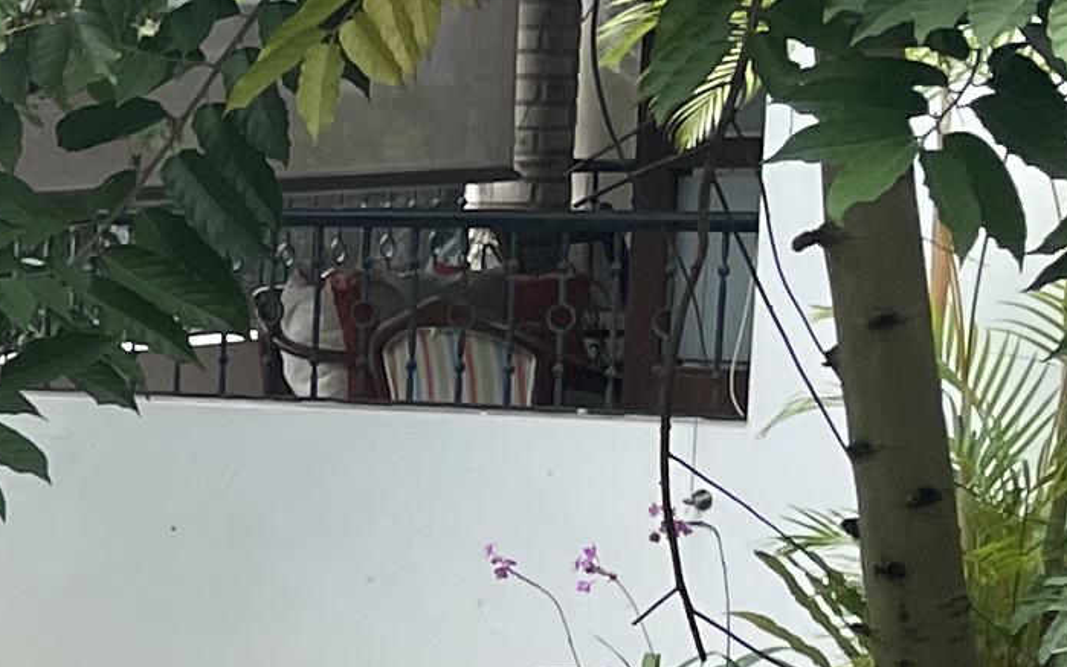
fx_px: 4624
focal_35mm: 159
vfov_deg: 8.1
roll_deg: +2.3
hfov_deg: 10.8
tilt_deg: -9.6
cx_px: -1623
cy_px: 855
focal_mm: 4.2
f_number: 1.6
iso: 32
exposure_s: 1/558
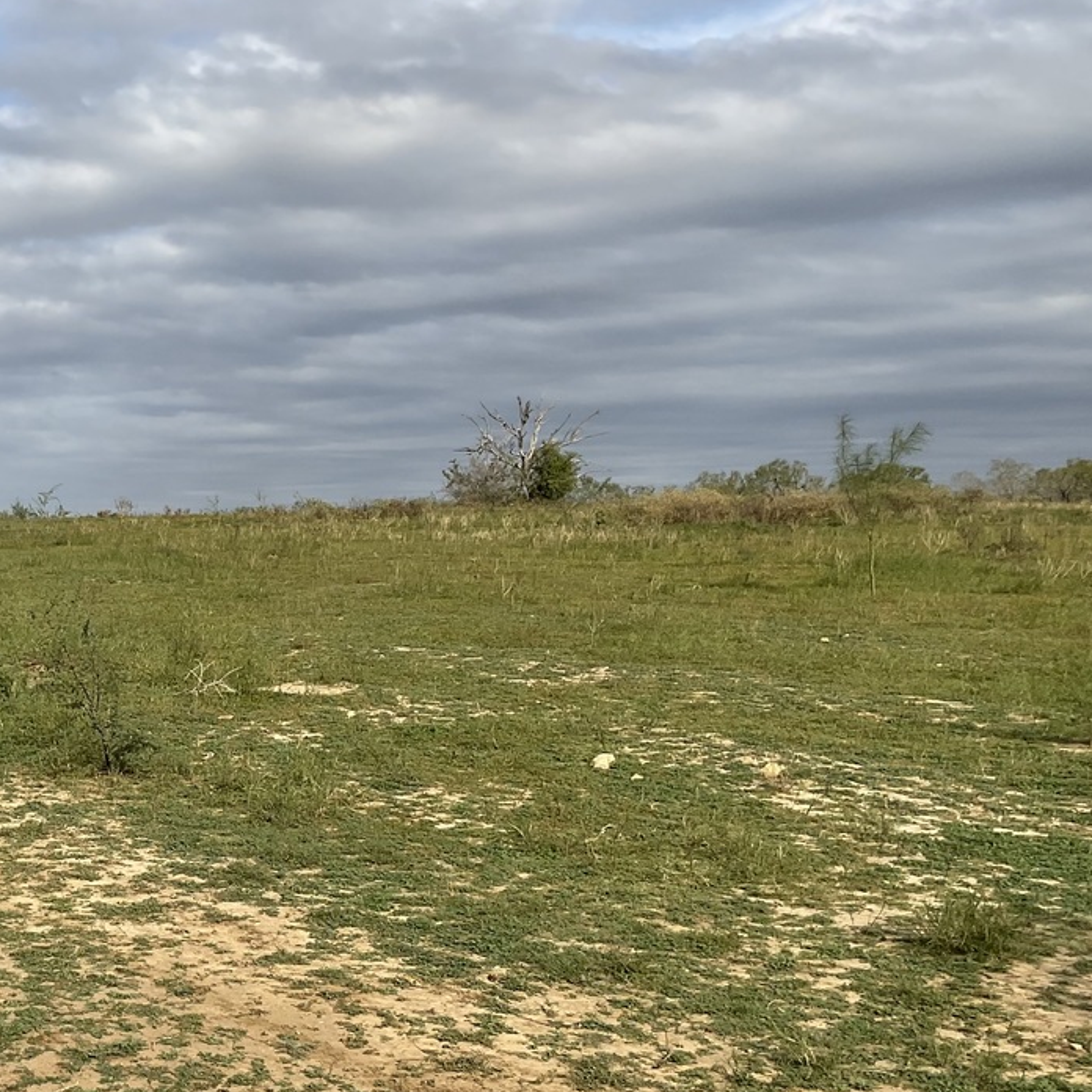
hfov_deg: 30.2
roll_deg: +0.4
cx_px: 22
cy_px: 728
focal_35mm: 53
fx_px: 1892
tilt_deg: -4.6
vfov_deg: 31.9
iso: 20
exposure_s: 1/2427
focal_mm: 3
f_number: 1.8
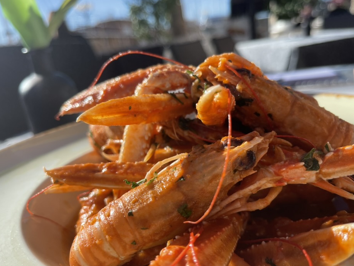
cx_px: 190
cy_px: 139
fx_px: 297
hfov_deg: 61.6
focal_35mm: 29
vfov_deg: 48.2
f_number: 1.6
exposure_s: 1/2488
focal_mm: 5.1
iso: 32
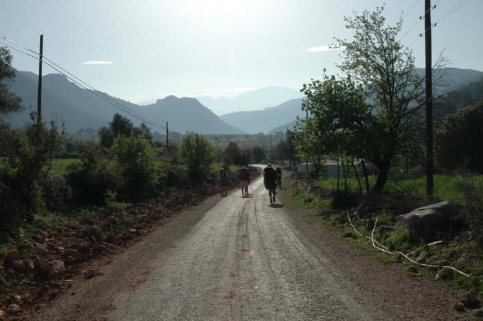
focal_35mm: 38
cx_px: 242
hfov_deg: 51.3
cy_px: 160
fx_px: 503
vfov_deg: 35.4
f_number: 22
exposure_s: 1/160
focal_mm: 25
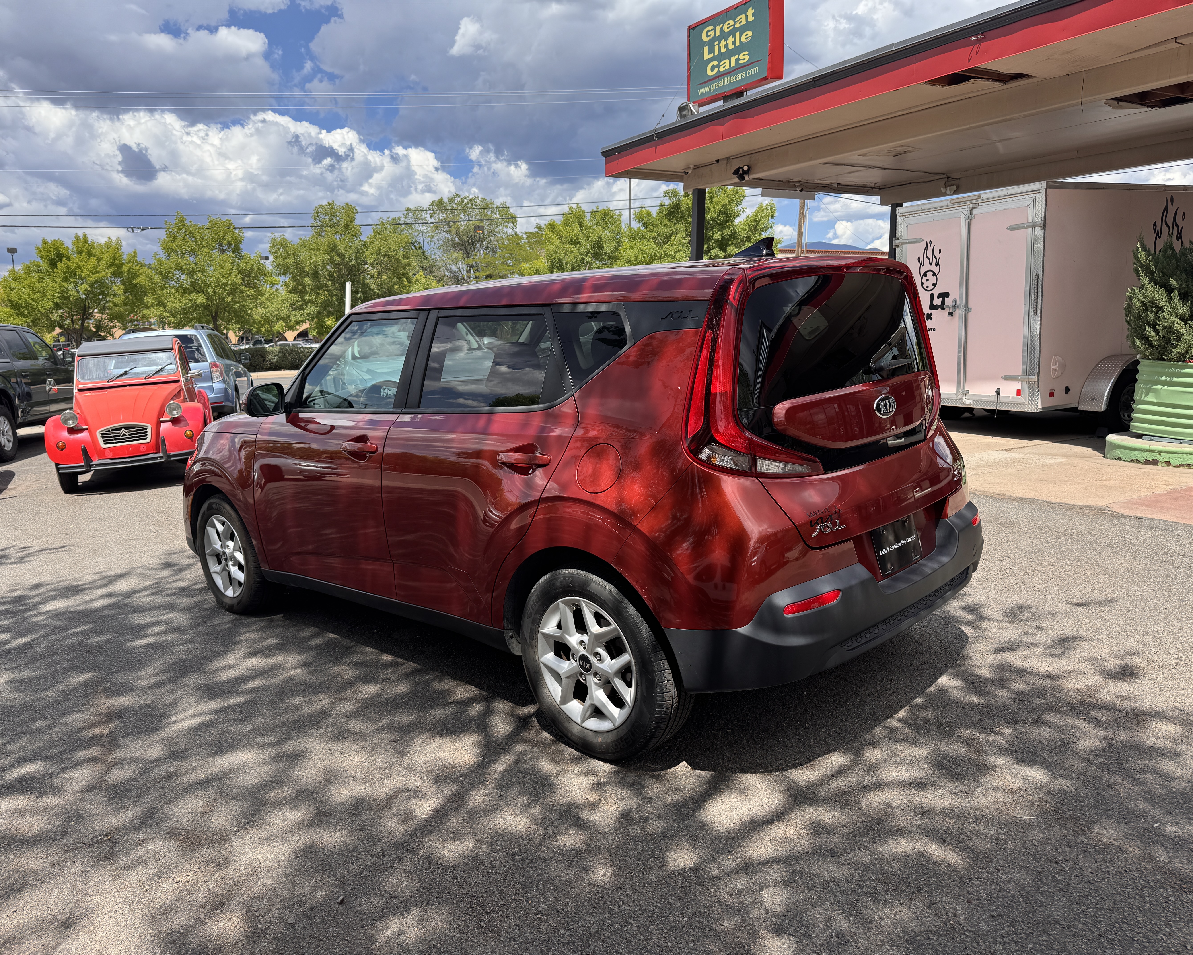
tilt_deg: -10.1
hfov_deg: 68.1
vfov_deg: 56.8
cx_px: 572
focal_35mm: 25
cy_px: 478
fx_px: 883
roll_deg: -0.4
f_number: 1.78
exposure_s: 1/2252
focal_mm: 6.76
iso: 80
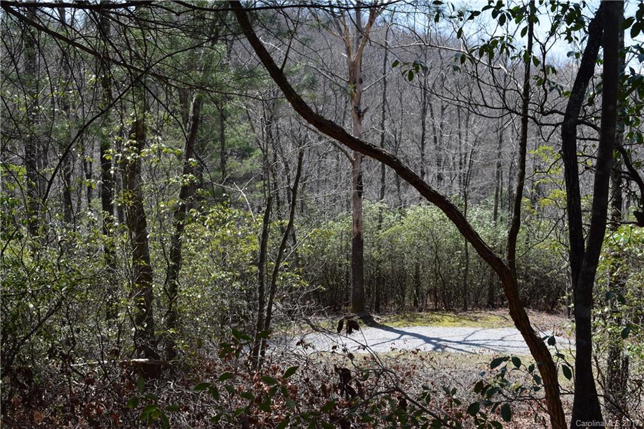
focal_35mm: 39
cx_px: 322
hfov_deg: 49.6
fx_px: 697
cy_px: 214
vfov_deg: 34.2
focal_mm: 26
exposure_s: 1/250
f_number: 8
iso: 200
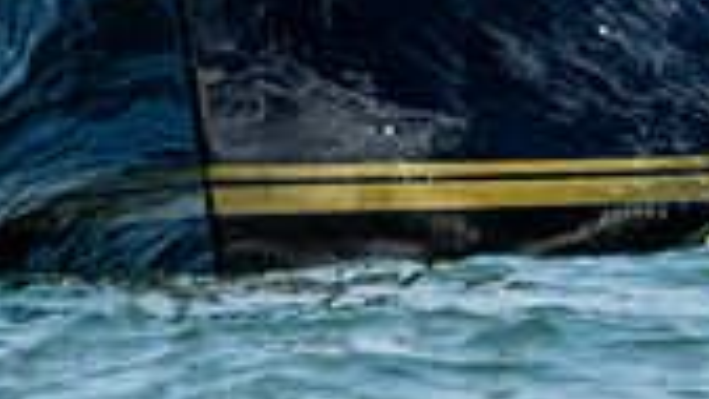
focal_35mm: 1431
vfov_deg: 0.8
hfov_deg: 1.5
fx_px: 26898
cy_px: -583
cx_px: 710
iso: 320
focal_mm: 300
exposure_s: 1/640
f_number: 5.6
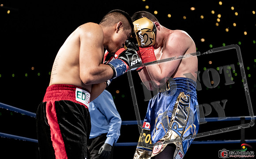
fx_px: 536
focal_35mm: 77
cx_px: 118
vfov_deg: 16.9
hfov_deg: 26.9
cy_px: 72
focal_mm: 70
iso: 2000
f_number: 2.8
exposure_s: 1/1000
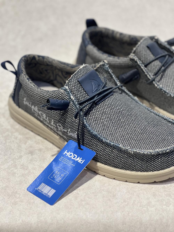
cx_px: 87
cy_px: 116
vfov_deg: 25.3
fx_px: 516
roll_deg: +1.7
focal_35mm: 77
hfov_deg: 19.1
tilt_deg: -33.8
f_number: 2.8
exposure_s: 1/100
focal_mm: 9
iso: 100
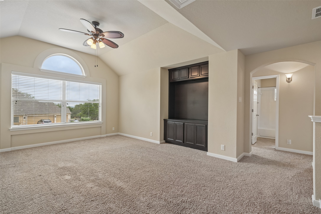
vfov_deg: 73.7
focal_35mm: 16
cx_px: 160
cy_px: 107
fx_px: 143
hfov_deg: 96.7
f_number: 8
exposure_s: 1/40
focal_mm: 16
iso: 800
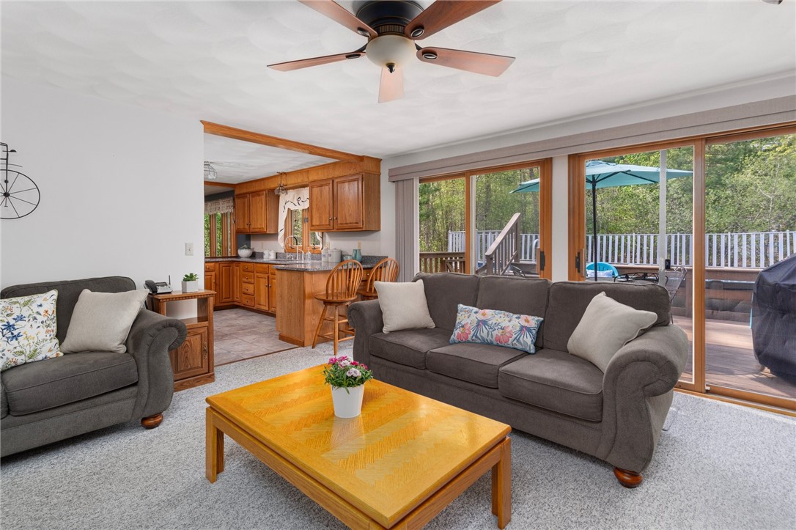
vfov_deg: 70.4
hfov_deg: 93.3
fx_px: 376
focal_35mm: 17
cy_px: 265
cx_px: 398
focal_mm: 17
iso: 640
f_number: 7.1
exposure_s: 1/125
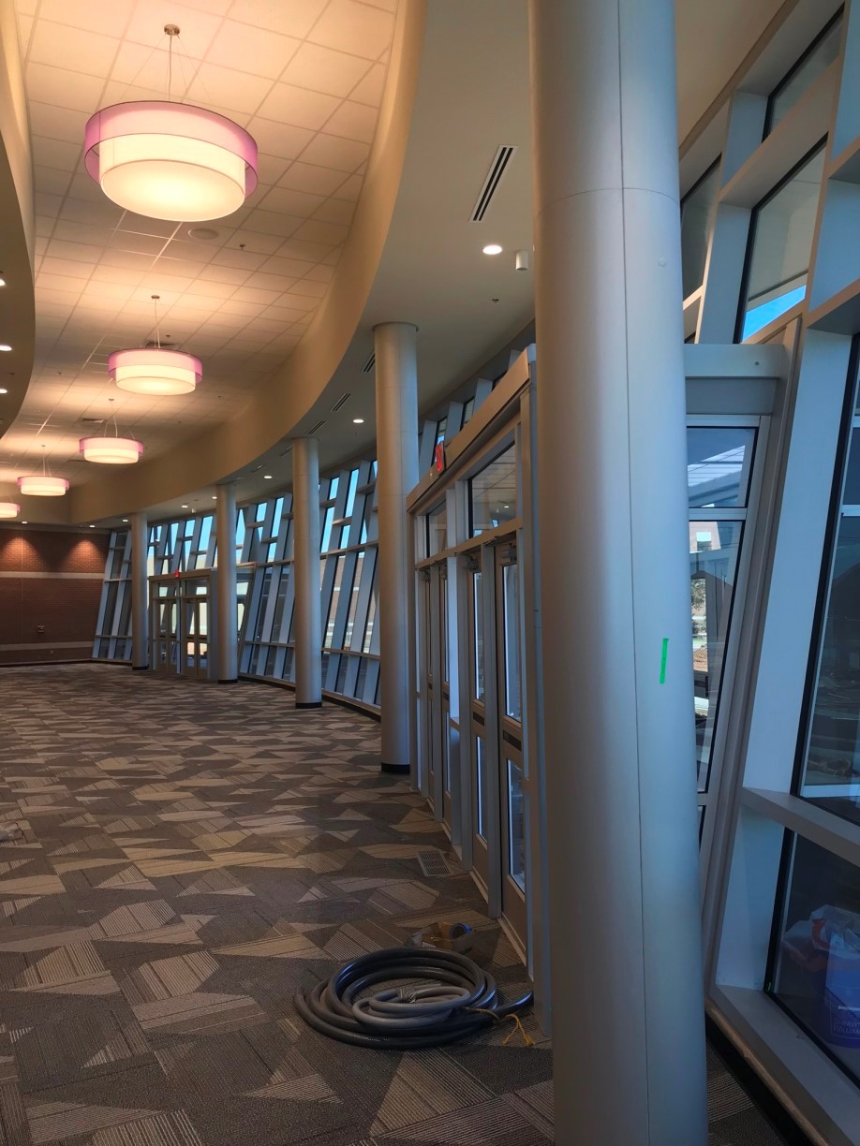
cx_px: 430
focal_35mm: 28
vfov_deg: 63.4
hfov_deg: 49.7
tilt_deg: +2.7
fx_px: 928
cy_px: 573
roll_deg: -0.7
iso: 20
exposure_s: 1/40
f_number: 1.8
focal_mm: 3.99
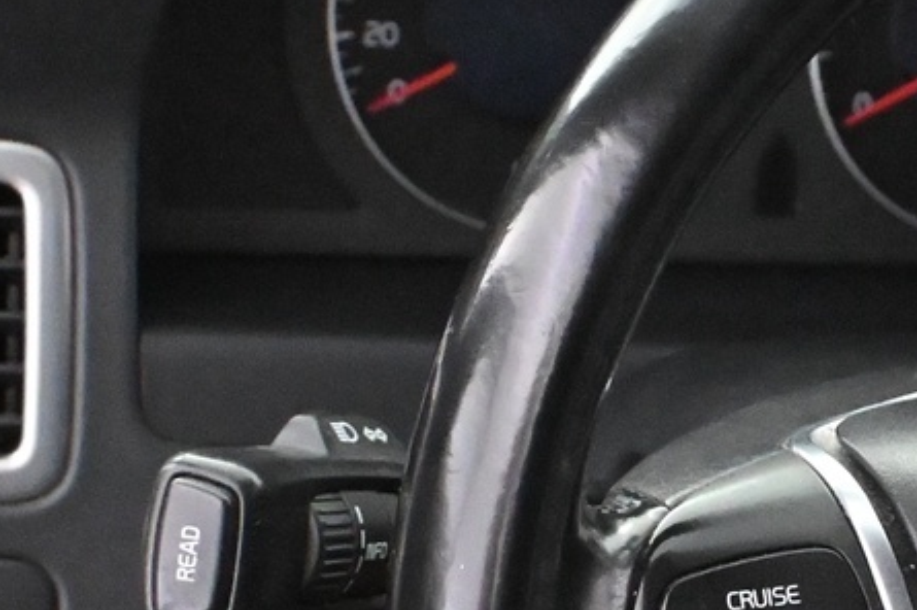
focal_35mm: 164
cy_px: 606
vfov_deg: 8.3
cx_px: 1183
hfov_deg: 12.2
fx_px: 4174
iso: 11400
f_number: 4.8
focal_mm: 30
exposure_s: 1/60
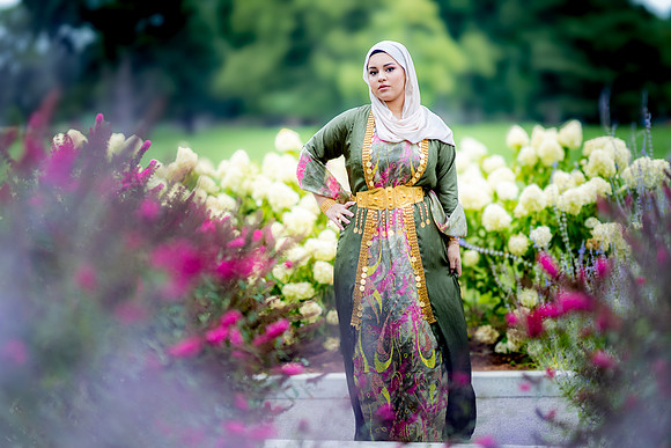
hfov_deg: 23.9
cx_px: 336
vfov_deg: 16.1
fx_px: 1585
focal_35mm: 85
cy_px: 224
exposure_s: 1/1250
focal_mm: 85
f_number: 1.4
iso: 100
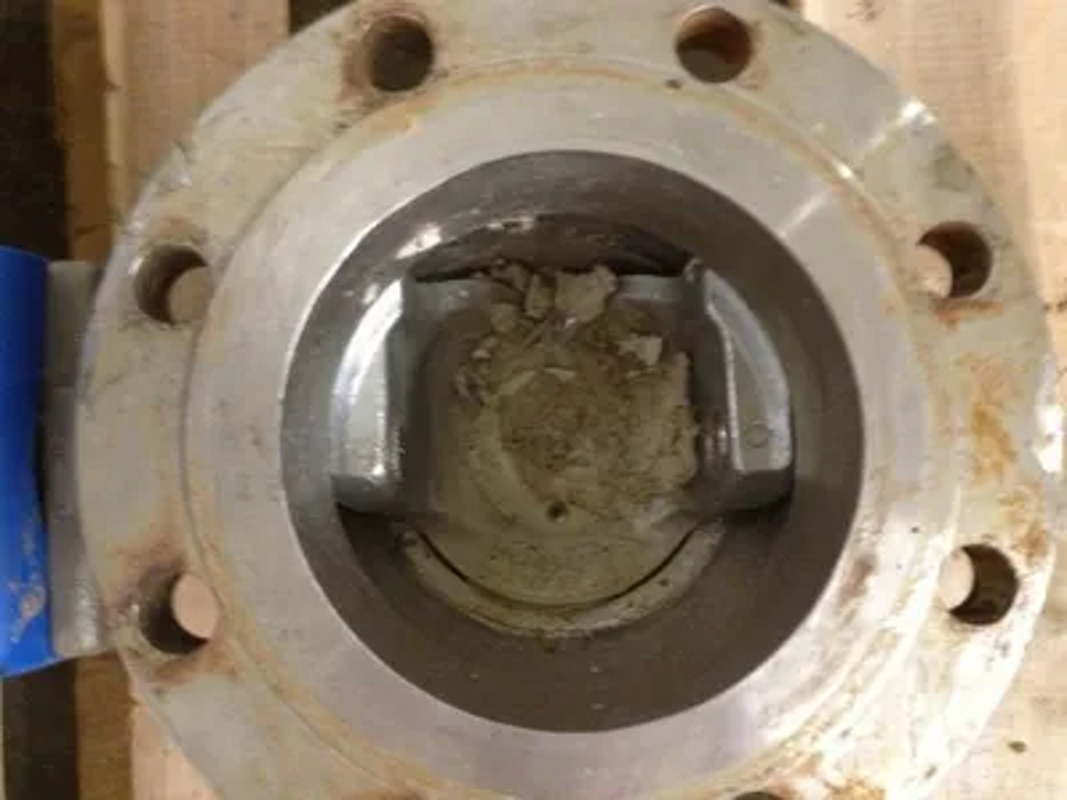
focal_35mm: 35
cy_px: 400
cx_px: 534
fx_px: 1079
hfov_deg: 52.6
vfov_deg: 40.7
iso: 400
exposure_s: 1/20
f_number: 2.4
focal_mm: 4.28
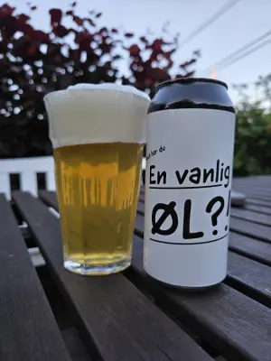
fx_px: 240
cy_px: 180
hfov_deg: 58.9
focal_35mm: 23
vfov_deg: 73.9
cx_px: 136
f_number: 1.7
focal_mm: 6.3
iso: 40
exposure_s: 1/359
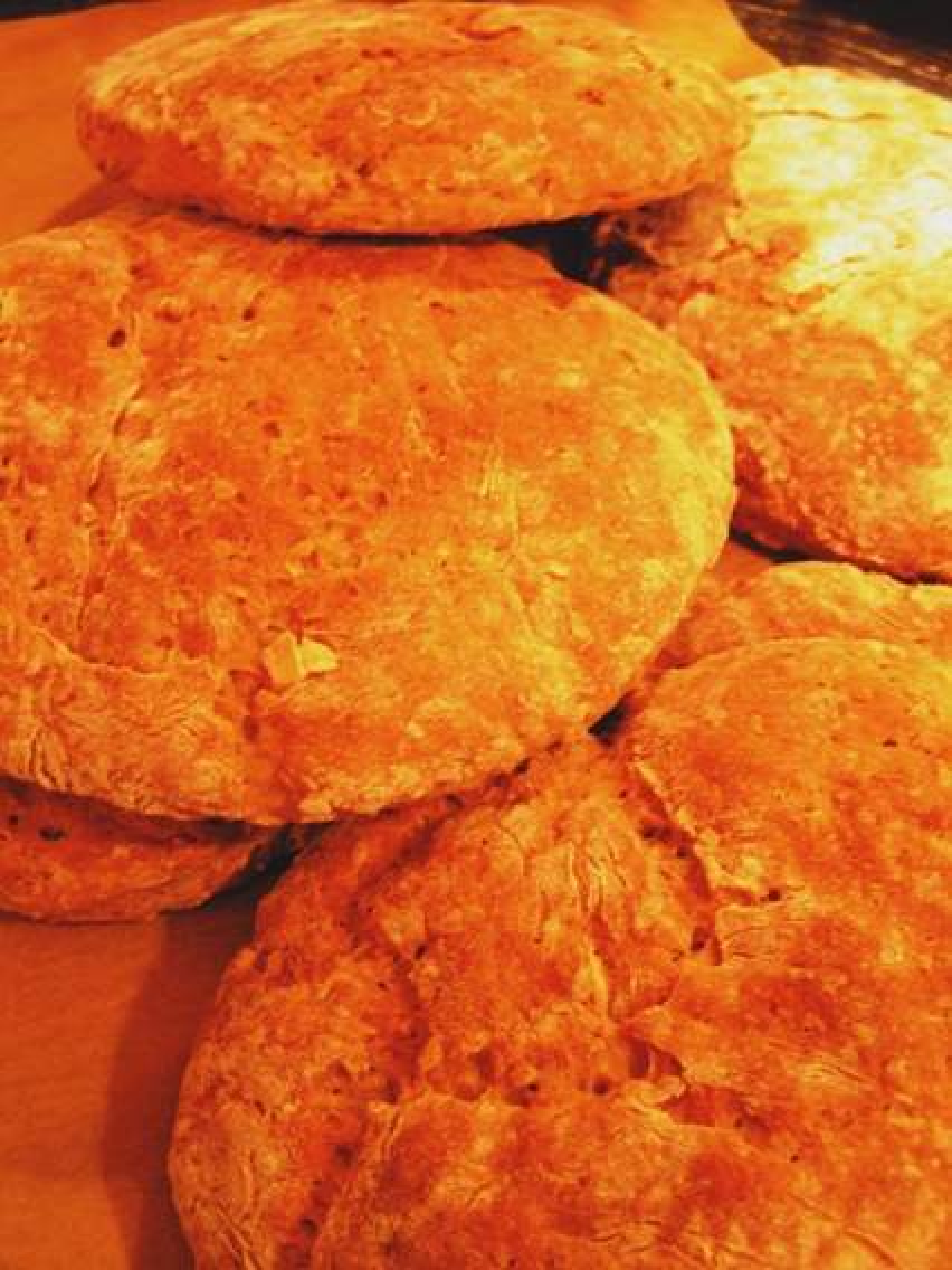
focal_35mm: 38
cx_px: 476
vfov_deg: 49.0
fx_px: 1393
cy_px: 635
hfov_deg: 37.7
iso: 200
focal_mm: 6.3
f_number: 2.8
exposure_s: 1/8
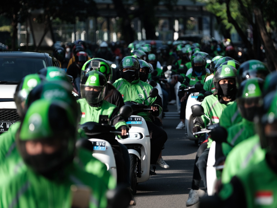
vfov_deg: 6.5
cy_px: 104
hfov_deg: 8.7
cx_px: 155
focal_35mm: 228
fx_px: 1824
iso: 160
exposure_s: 1/800
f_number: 2.8
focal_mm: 140
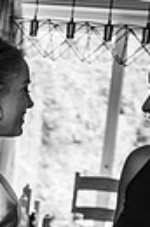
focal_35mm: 121
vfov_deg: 15.7
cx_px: 3
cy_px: 334
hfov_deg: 11.2
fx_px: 760
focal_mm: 35
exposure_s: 1/200
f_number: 1.8
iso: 360
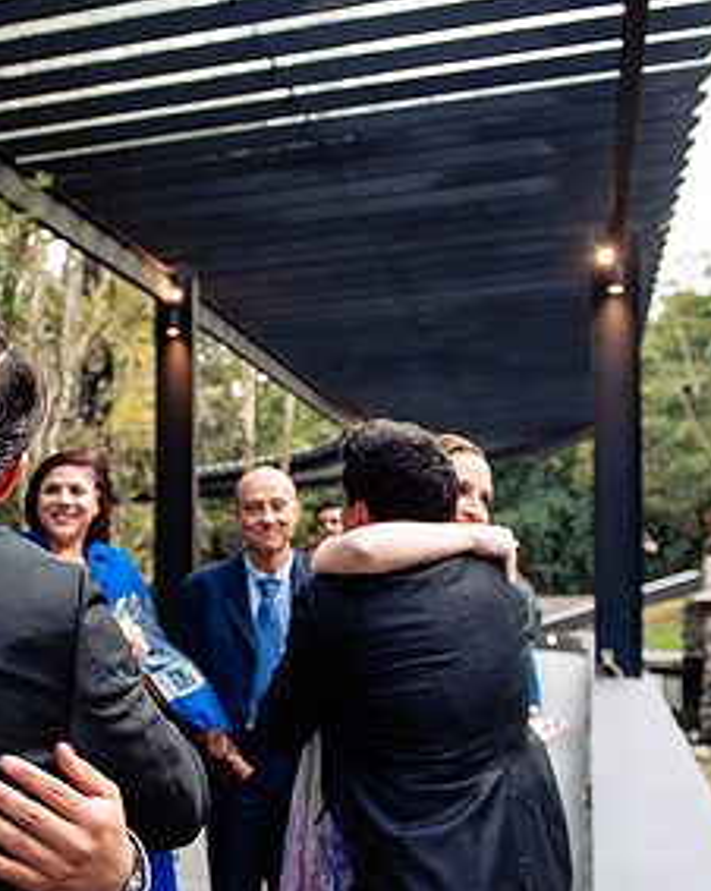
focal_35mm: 50
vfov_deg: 37.2
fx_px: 1317
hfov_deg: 28.8
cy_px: 553
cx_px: 47
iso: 500
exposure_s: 1/125
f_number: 3.5
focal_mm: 26
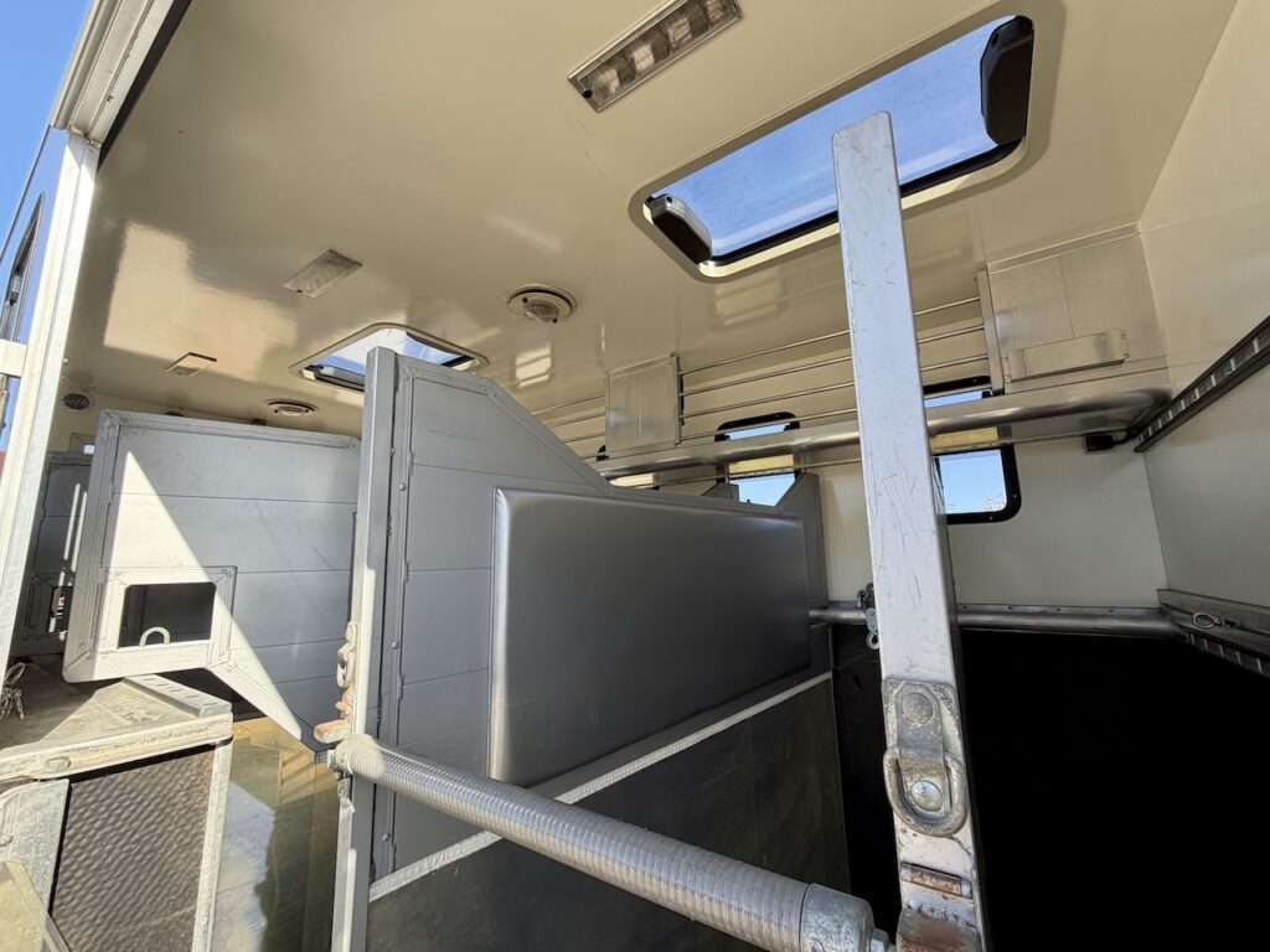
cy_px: 476
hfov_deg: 102.1
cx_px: 635
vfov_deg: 85.7
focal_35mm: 14
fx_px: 514
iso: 50
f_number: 2.2
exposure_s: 1/340
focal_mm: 2.22
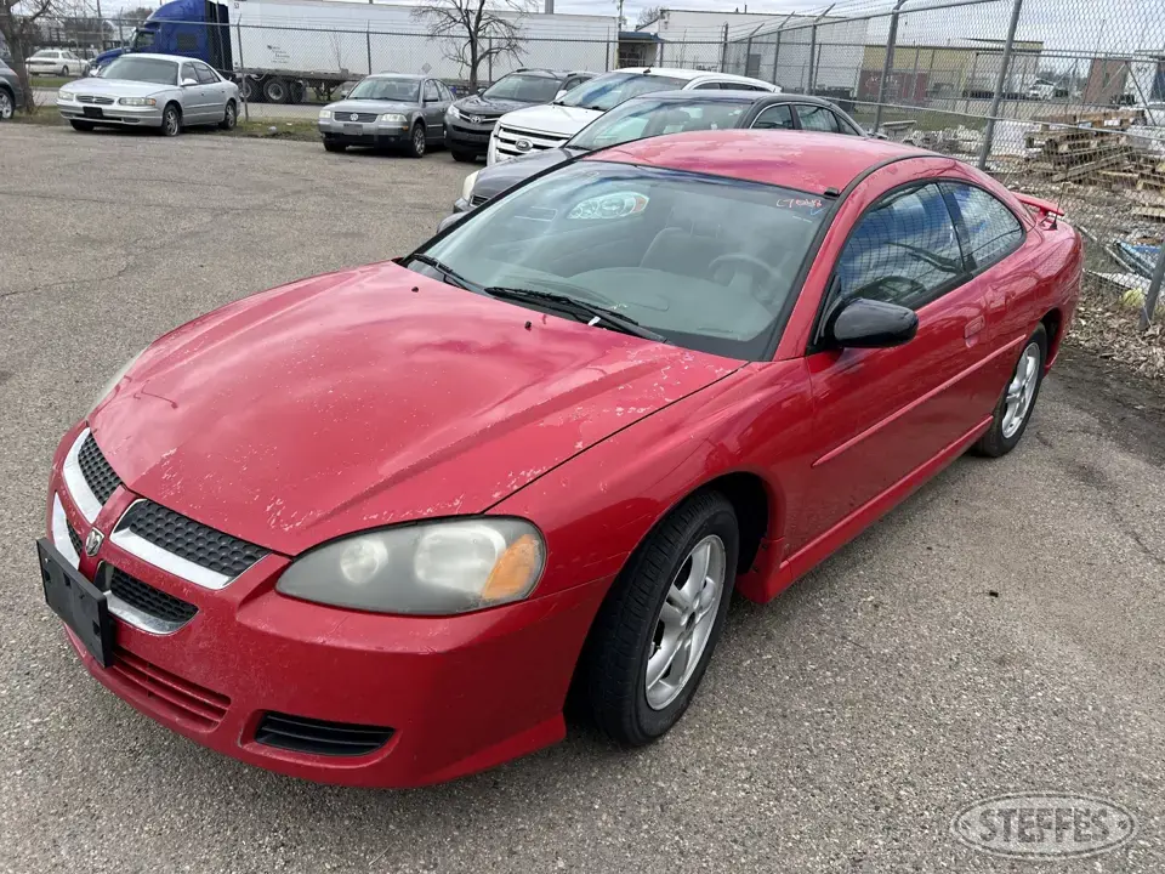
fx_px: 875
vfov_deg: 53.1
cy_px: 437
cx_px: 582
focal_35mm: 26
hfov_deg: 67.3
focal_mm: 5.7
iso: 50
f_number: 1.5
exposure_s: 1/2045
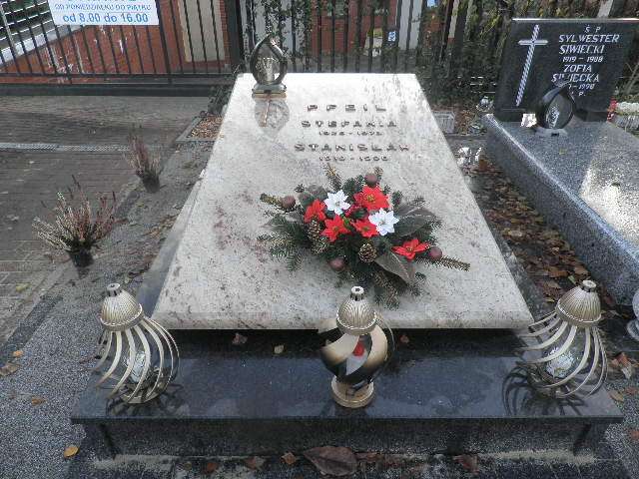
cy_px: 240
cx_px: 320
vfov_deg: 56.8
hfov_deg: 71.6
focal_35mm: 24
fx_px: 443
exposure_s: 1/100
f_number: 3.3
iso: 64
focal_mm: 4.3
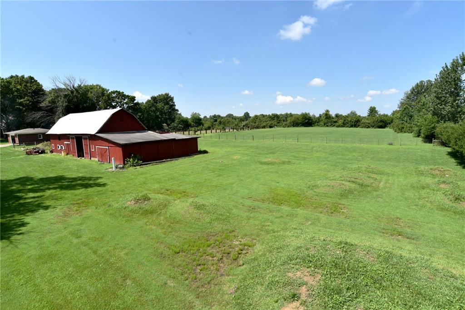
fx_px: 233
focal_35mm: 18
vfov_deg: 67.4
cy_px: 155
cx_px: 232
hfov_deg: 90.0
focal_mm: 18
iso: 200
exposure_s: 1/400
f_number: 10
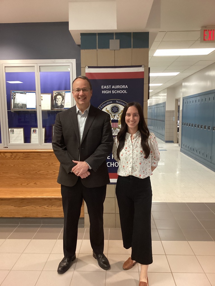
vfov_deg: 58.4
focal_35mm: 31
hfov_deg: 45.4
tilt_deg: -7.4
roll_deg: +1.2
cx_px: 108
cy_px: 143
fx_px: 257
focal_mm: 3.3
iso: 320
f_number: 2.4
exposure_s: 1/60
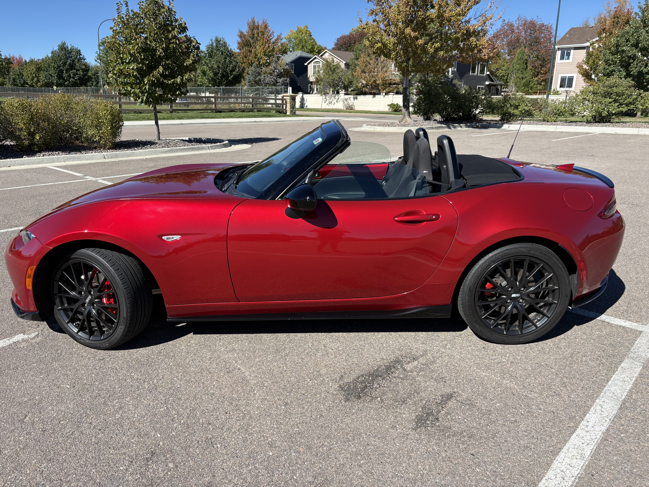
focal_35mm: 26
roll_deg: -0.7
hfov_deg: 67.3
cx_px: 324
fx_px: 487
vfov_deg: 53.1
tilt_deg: -15.6
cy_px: 244
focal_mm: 5.96
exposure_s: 1/2141
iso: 50
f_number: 1.6
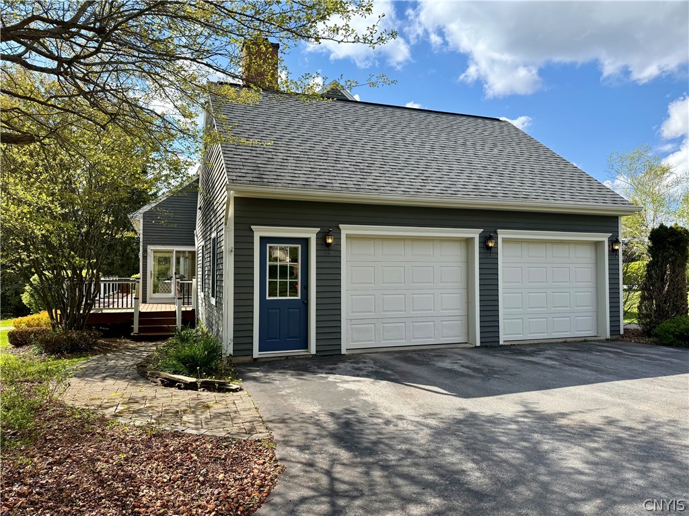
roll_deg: -0.1
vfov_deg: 56.8
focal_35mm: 24
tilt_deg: +1.7
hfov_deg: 71.6
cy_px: 258
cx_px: 344
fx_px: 478
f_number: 1.78
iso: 100
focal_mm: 6.76
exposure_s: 1/3279
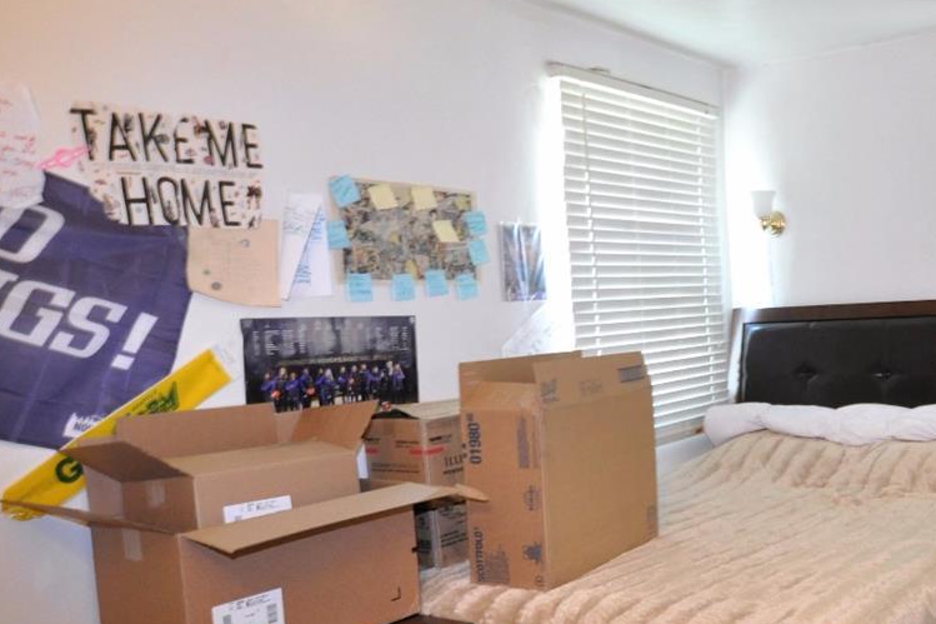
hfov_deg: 52.3
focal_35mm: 33
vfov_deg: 39.7
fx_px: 858
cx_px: 789
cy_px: 383
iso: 1250
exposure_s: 1/30
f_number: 2.8
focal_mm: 11
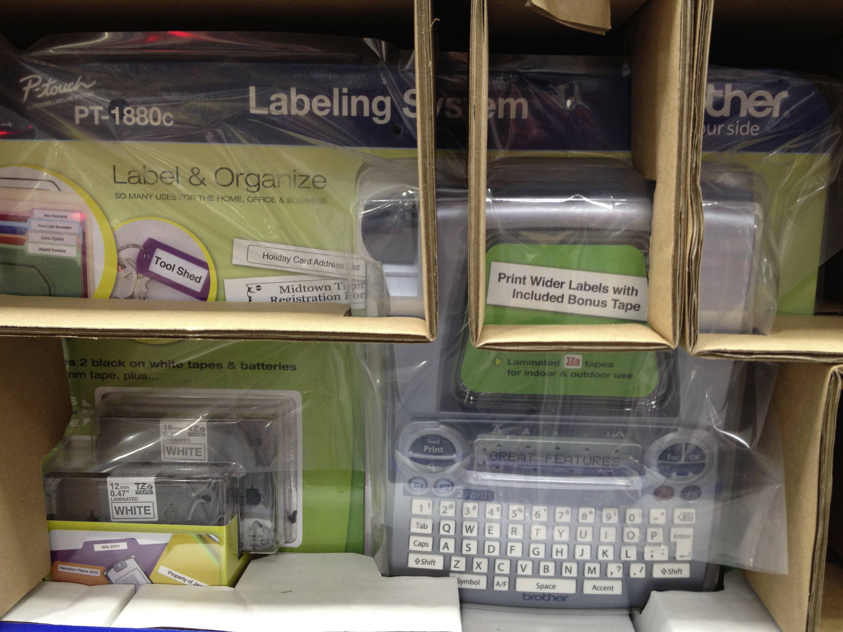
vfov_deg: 40.7
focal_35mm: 35
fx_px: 852
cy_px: 316
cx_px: 422
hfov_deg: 52.6
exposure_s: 1/20
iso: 80
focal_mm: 4.28
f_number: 2.4
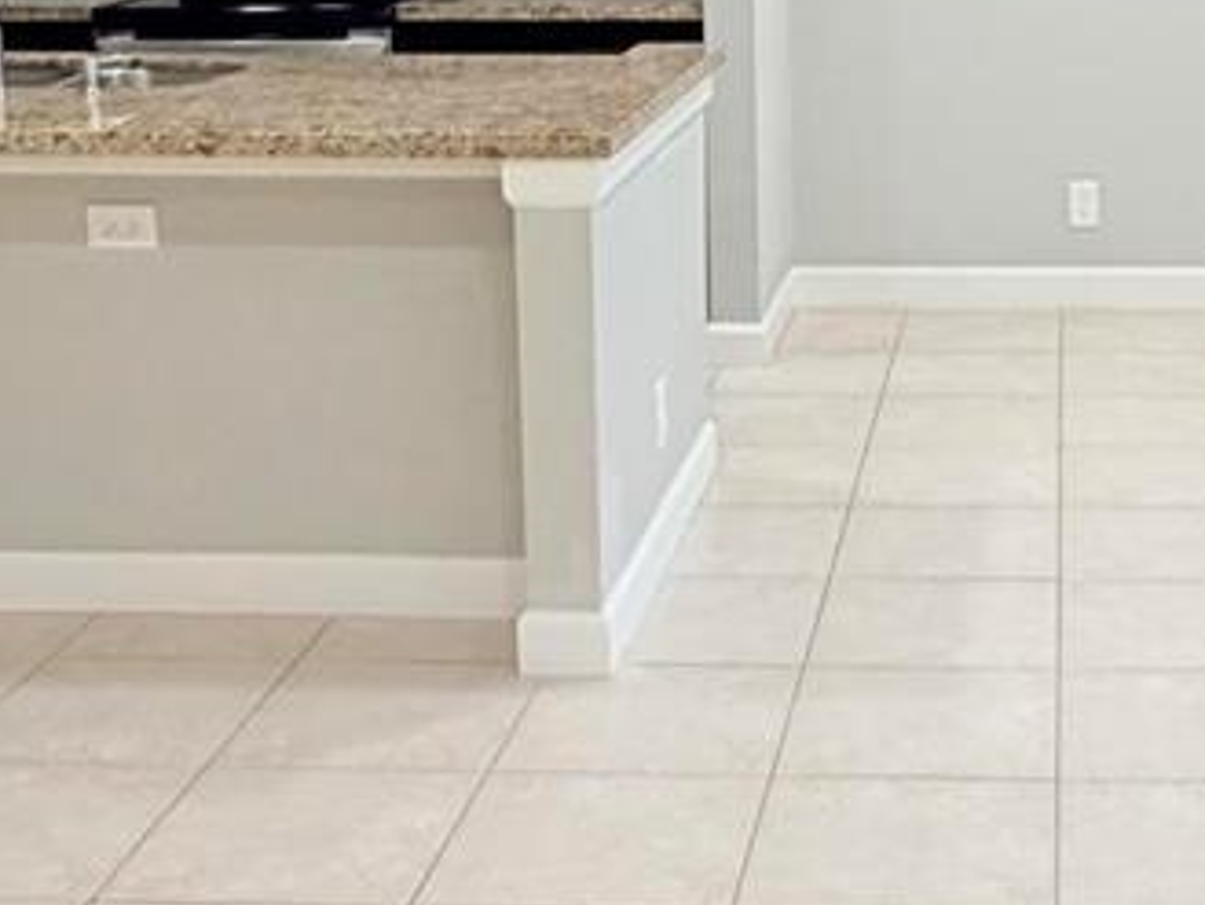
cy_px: 154
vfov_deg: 21.3
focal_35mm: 68
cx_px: 967
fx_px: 2368
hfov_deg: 28.0
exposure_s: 1/120
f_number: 2.2
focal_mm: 2.22
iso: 250
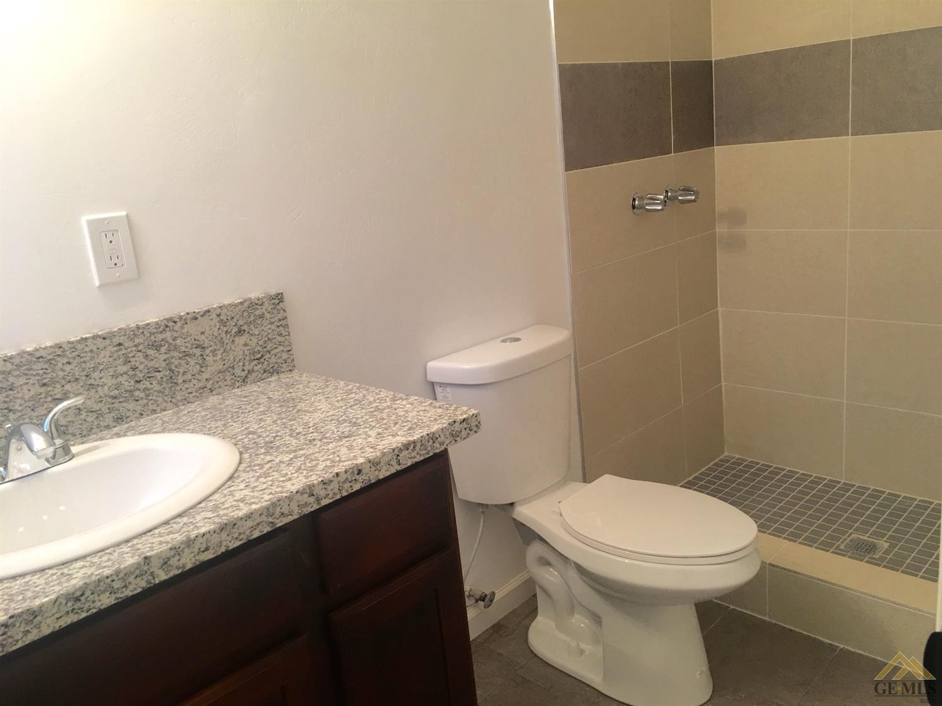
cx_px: 471
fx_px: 789
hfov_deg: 61.7
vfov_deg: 48.2
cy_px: 353
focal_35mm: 29
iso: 25
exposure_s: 1/15
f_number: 2.2
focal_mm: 4.15
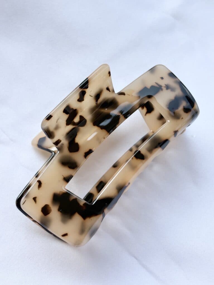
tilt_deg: -62.0
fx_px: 429
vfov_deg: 36.8
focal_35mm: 52
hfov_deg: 28.0
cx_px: 107
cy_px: 142
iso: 50
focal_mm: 5.96
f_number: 1.6
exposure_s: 1/2451
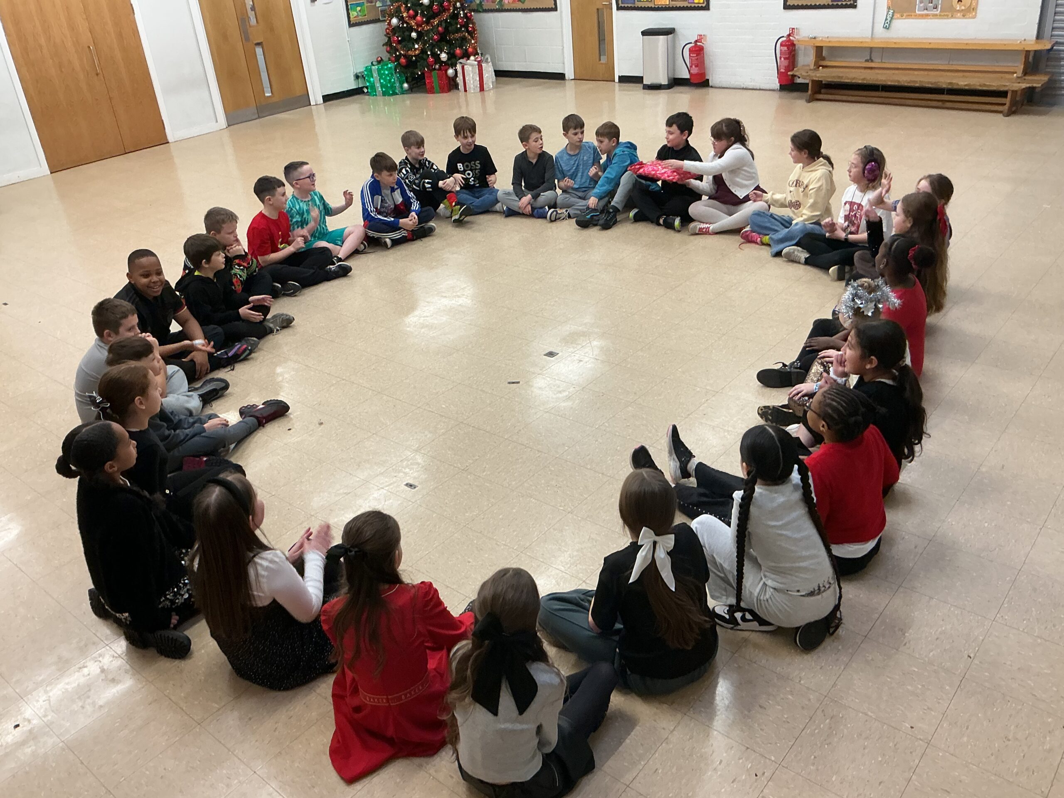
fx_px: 891
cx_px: 532
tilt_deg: -28.0
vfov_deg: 48.2
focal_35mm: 29
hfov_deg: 61.7
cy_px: 399
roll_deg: +6.4
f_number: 1.8
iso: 80
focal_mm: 3
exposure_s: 1/50
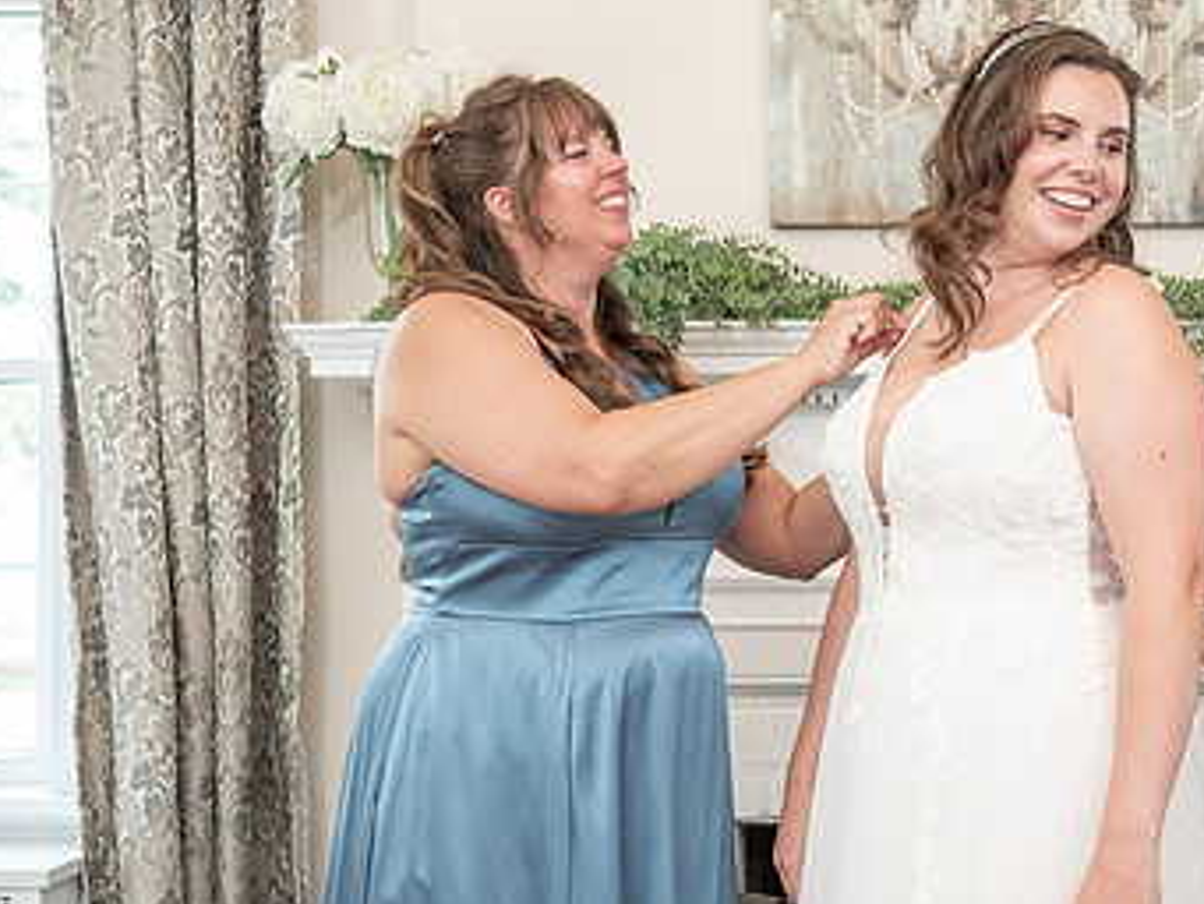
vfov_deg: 22.9
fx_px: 2227
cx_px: 1039
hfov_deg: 29.3
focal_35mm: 64
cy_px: 417
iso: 2000
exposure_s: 1/200
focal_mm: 35
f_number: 5.6
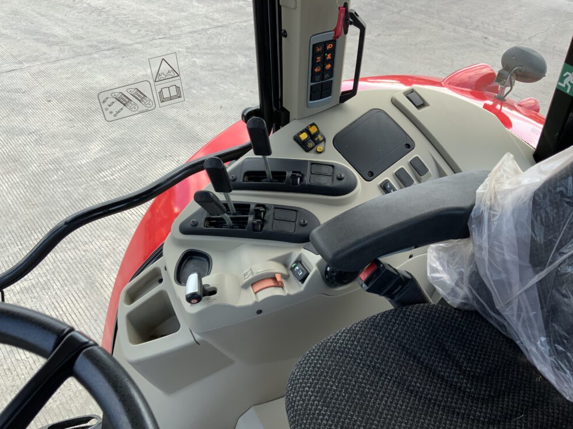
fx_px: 496
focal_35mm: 30
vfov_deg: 46.8
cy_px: 217
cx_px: 280
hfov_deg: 60.0
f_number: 1.8
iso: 16
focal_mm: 3
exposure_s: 1/124
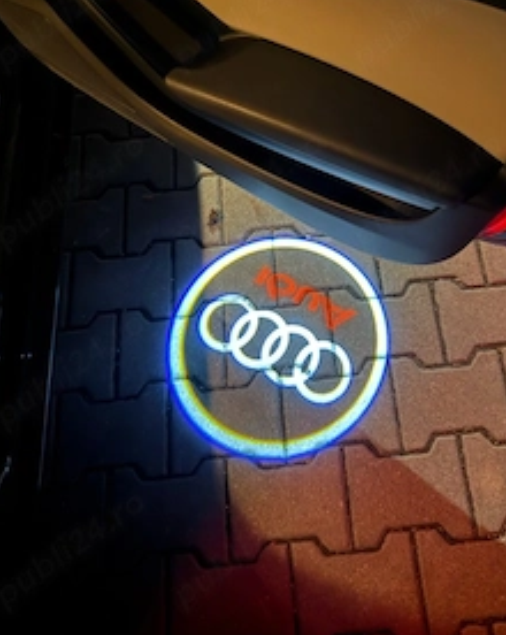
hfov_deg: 43.1
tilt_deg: -63.7
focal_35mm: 34
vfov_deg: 52.0
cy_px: 219
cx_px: 294
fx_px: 638
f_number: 1.78
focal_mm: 6.76
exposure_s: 1/2
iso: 1000
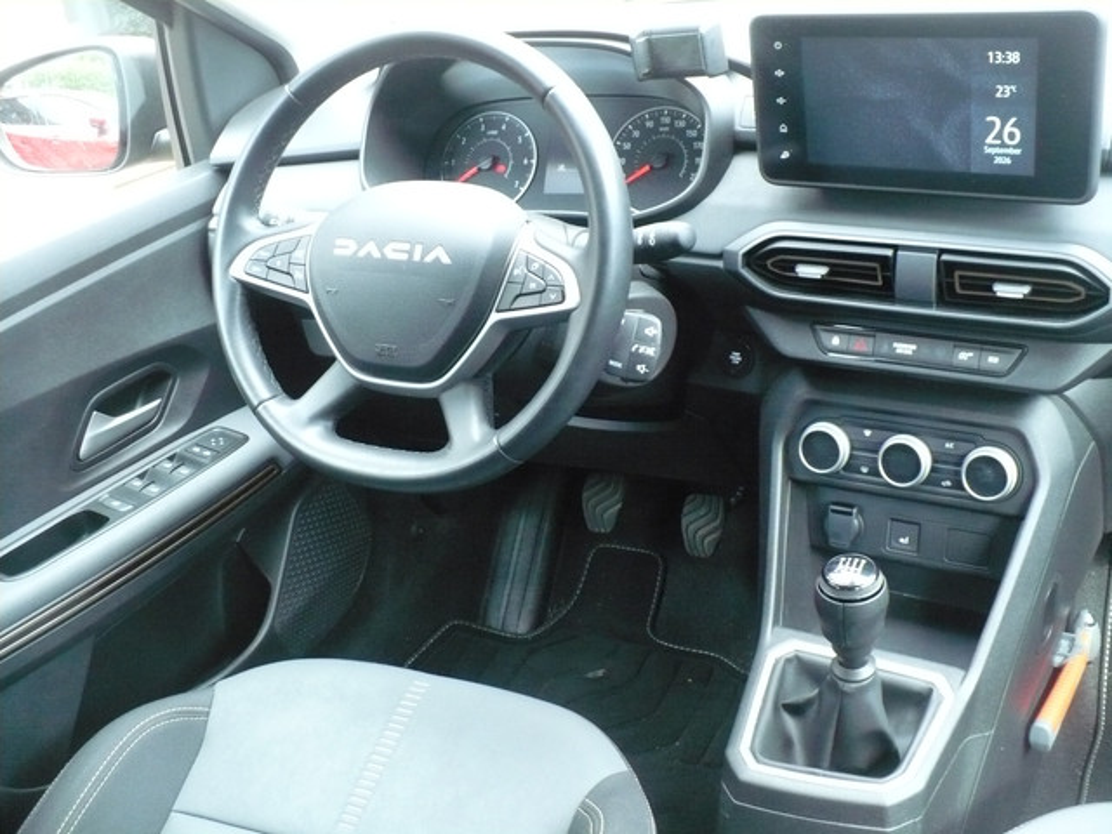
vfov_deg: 38.7
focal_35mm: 37
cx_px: 556
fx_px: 1189
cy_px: 417
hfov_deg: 50.1
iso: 400
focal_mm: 6.1
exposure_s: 1/50
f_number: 2.8
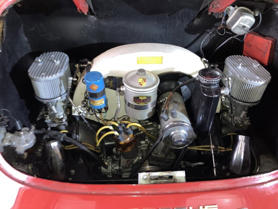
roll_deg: -1.1
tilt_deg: -36.4
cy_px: 104
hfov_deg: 63.4
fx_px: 225
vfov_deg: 49.7
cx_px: 139
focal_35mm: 28
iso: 80
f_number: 1.8
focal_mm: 3.99
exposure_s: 1/4
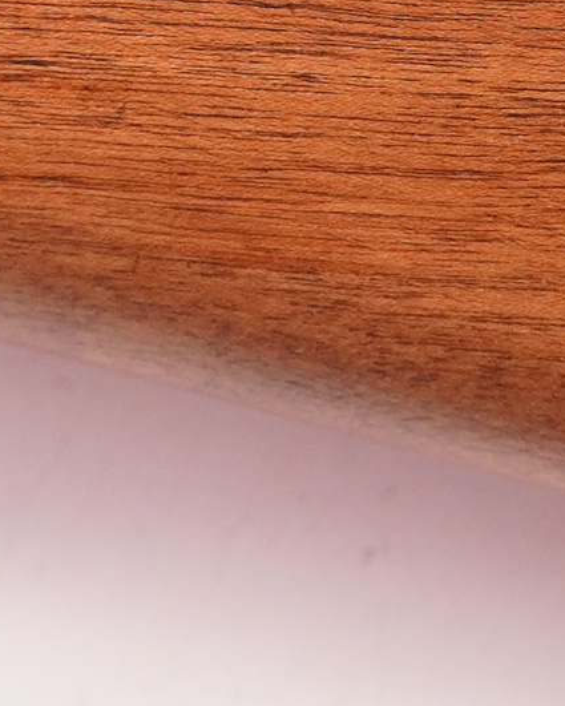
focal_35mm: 279
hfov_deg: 5.5
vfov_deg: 6.9
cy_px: -195
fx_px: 5823
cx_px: 497
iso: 800
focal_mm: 35
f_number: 5.6
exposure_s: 1/125
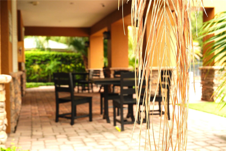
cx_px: 113
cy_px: 76
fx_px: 320
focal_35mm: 51
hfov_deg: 38.9
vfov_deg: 26.5
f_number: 8
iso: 2500
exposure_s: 1/80
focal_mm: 51
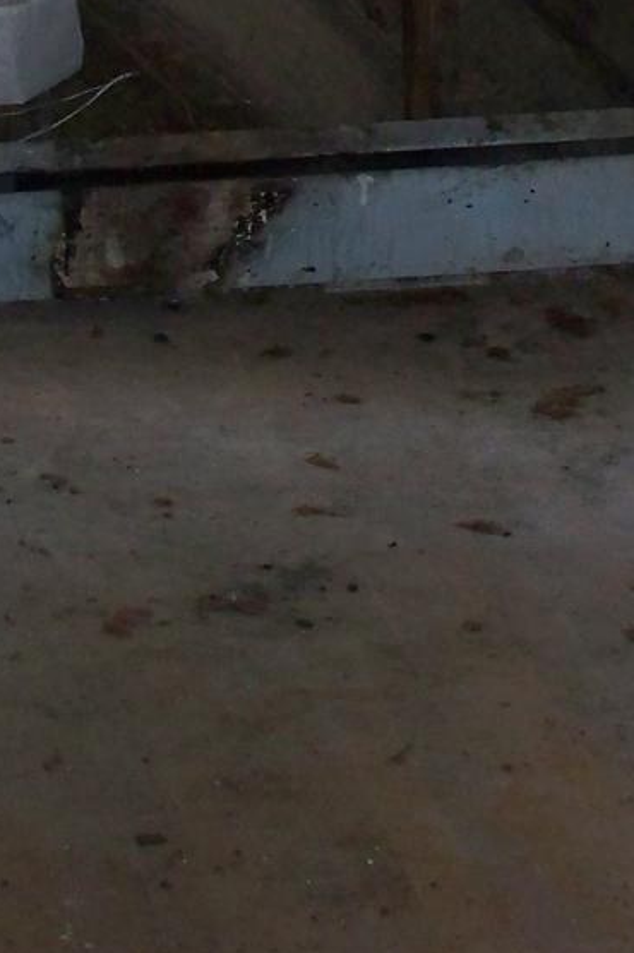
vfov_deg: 14.3
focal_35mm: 138
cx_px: 511
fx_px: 3650
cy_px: -233
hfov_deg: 9.9
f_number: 2.8
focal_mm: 7.54
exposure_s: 1/60
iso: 200
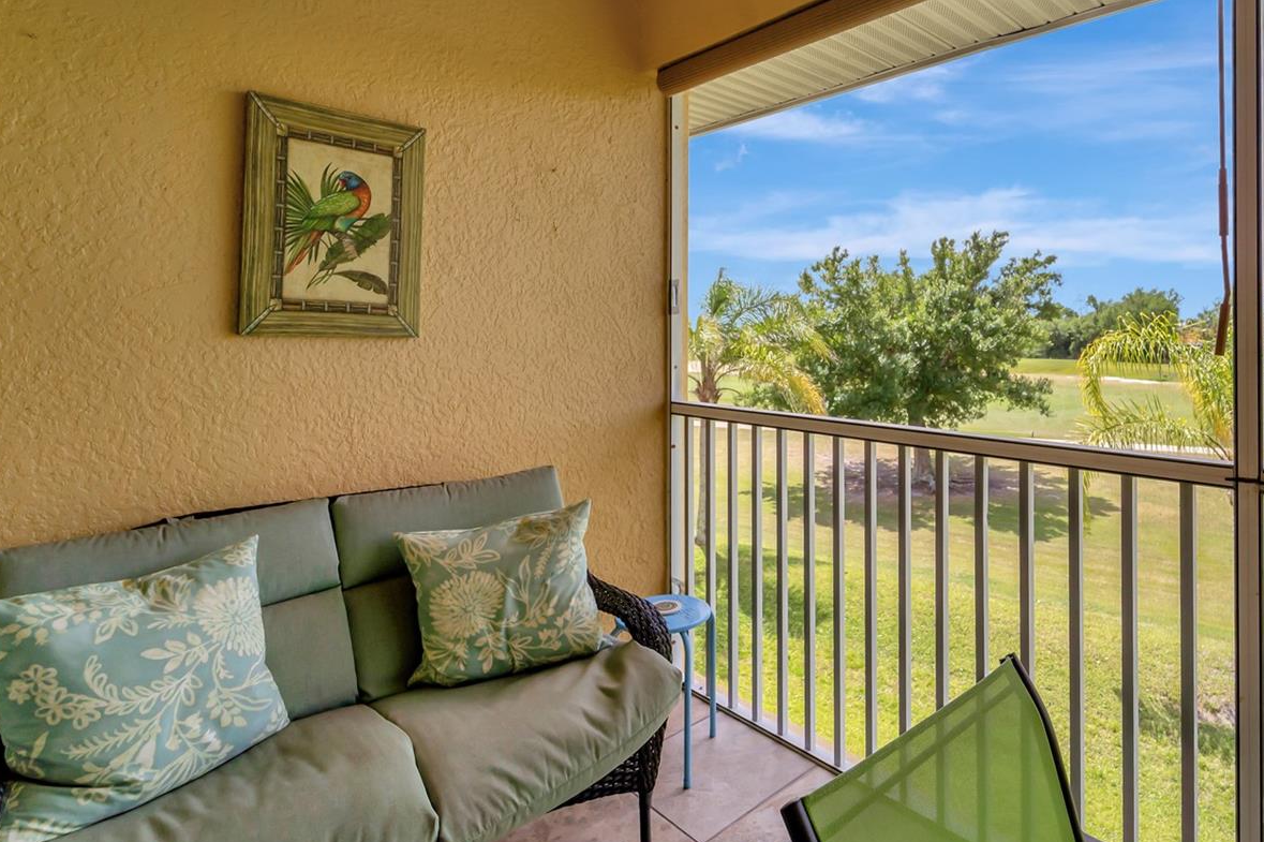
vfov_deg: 63.6
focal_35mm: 19
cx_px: 808
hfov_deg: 84.8
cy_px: 313
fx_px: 667
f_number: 9
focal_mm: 14
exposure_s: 1/250
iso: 250
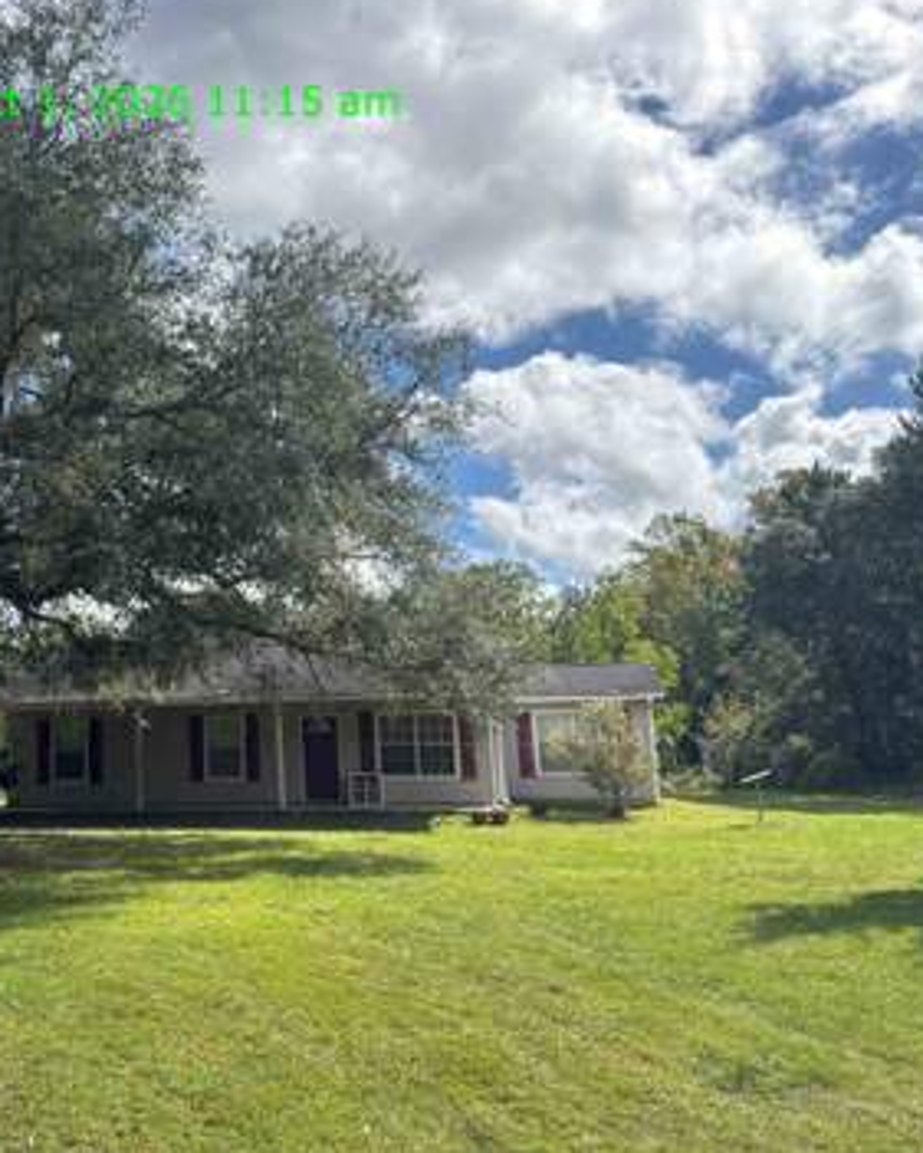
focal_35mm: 32
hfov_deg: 43.5
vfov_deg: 55.6
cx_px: 177
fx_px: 1092
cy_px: 572
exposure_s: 1/4310
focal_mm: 6.76
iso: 80
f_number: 1.78
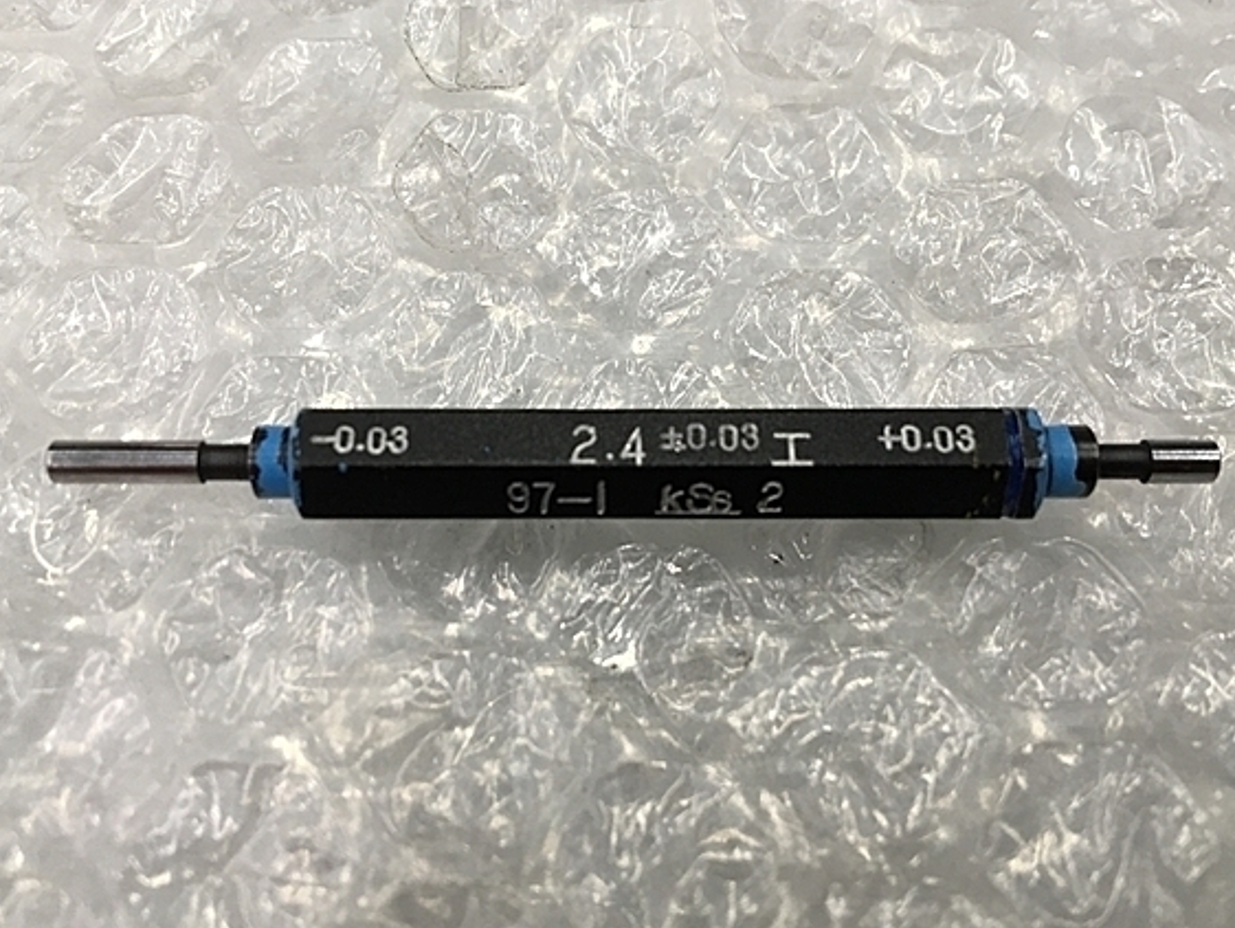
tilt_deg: -65.4
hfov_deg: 55.3
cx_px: 620
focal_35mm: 33
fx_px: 1178
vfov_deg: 43.0
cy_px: 477
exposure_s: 1/30
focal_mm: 4.15
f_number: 2.2
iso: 40
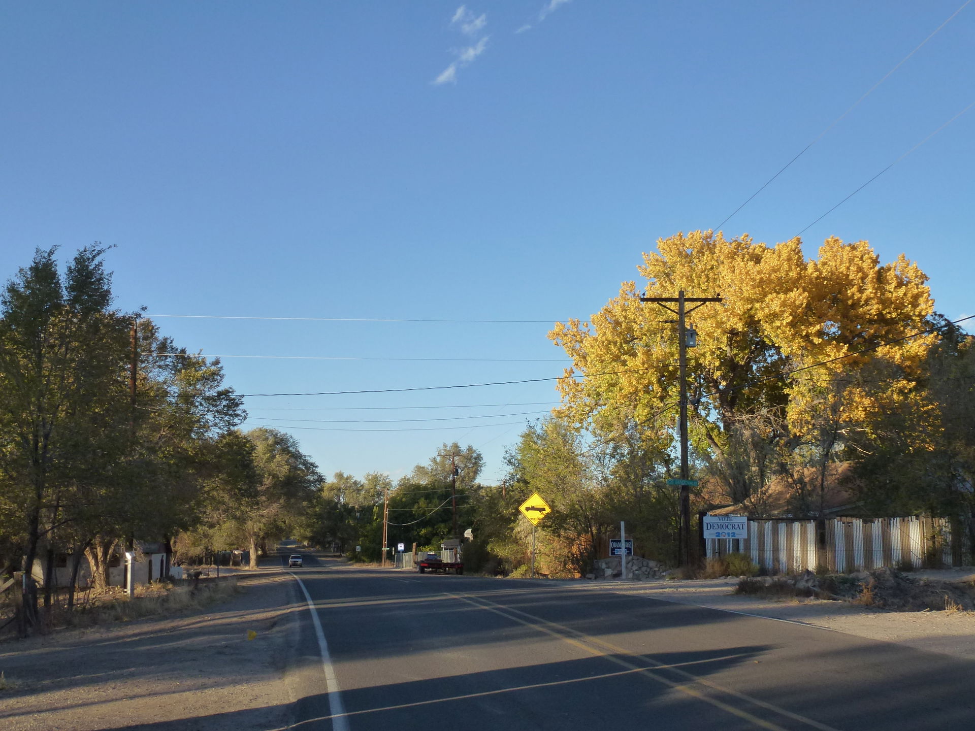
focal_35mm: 39
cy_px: 366
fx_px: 1098
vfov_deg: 36.8
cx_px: 488
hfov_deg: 47.9
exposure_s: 1/500
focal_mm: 6.8
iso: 160
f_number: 3.8
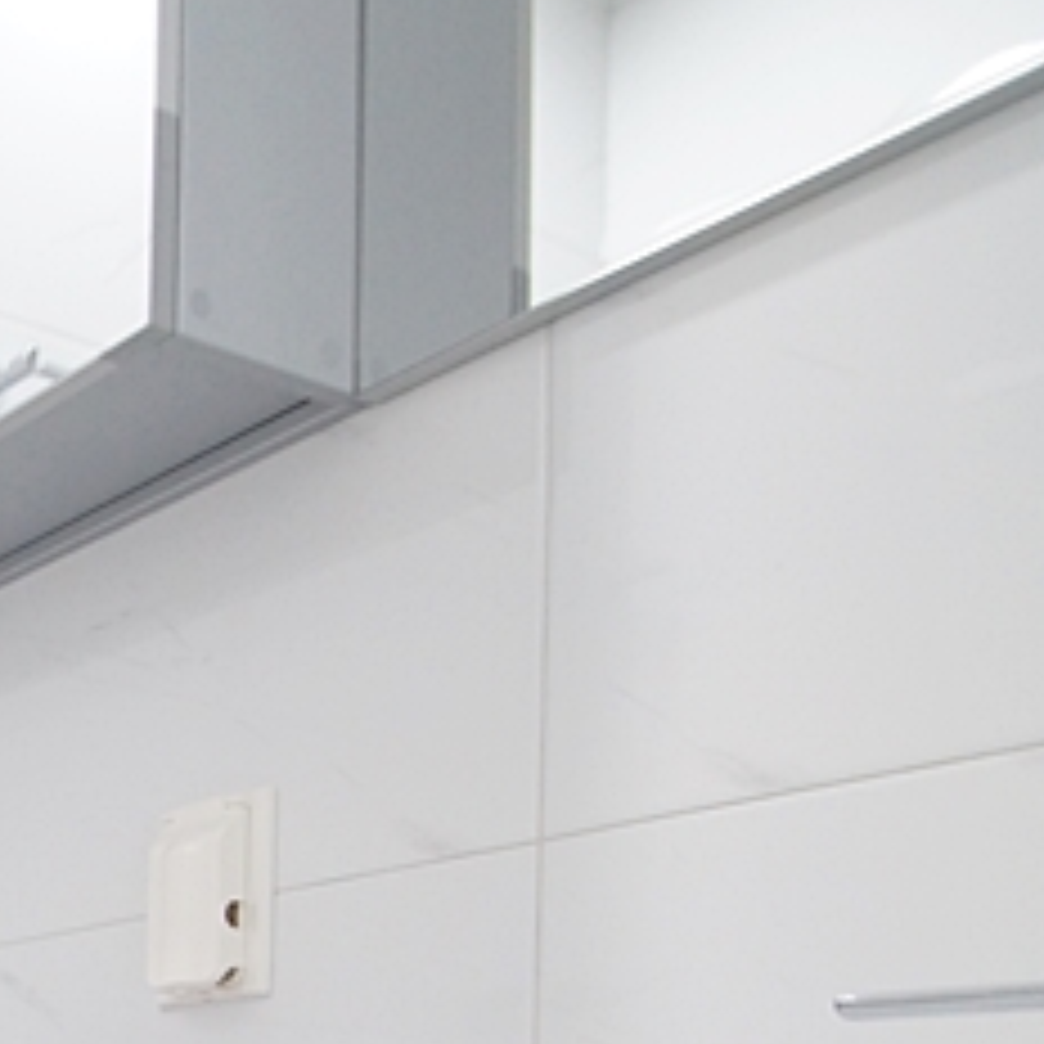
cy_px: 1152
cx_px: -446
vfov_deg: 33.4
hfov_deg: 28.2
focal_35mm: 44
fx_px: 1501
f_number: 4
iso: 800
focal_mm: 10
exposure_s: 1/50
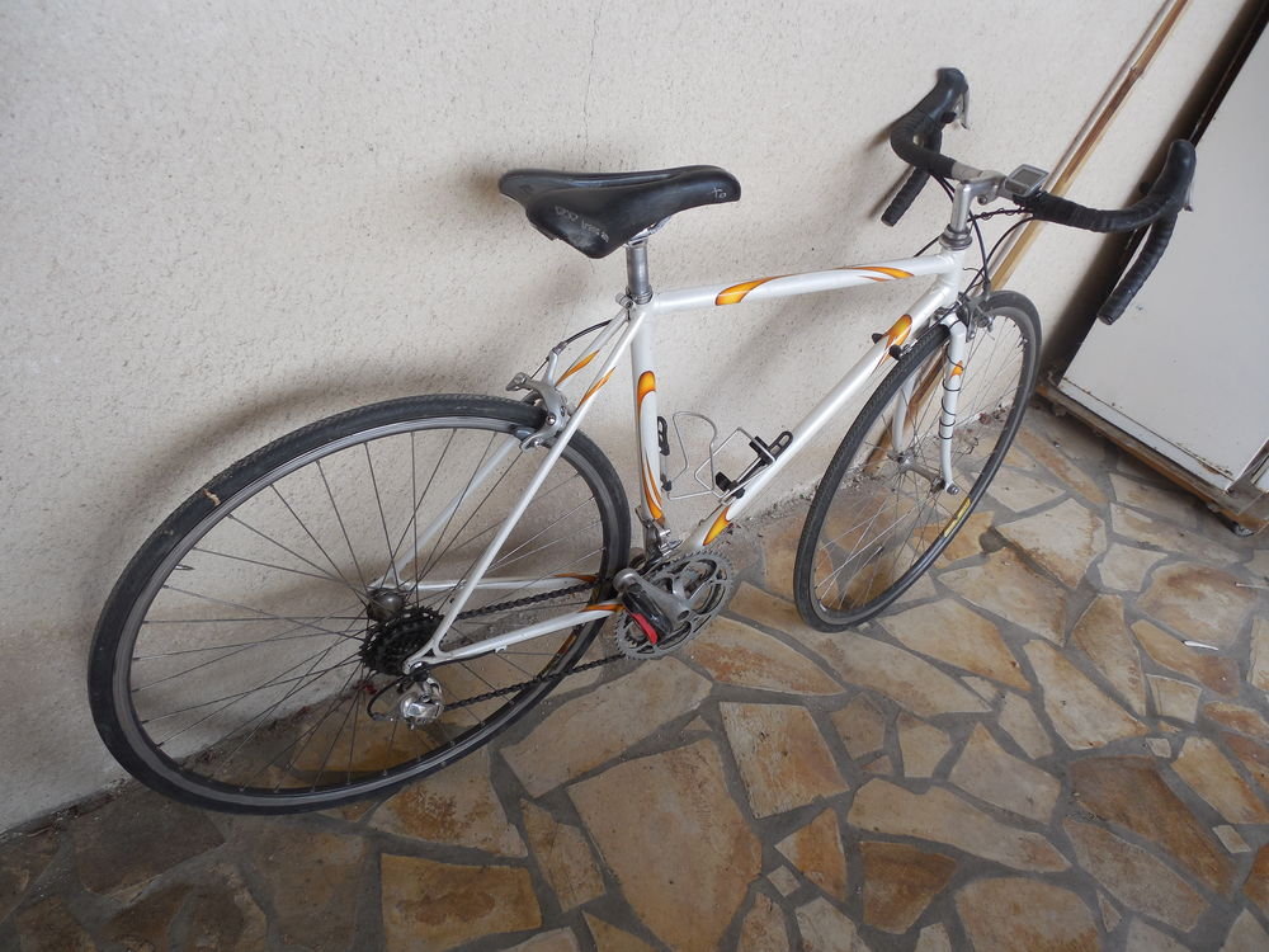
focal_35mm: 25
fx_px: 916
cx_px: 634
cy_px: 476
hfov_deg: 69.4
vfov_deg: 54.9
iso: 125
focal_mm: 4.5
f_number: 3.3
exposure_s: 1/80
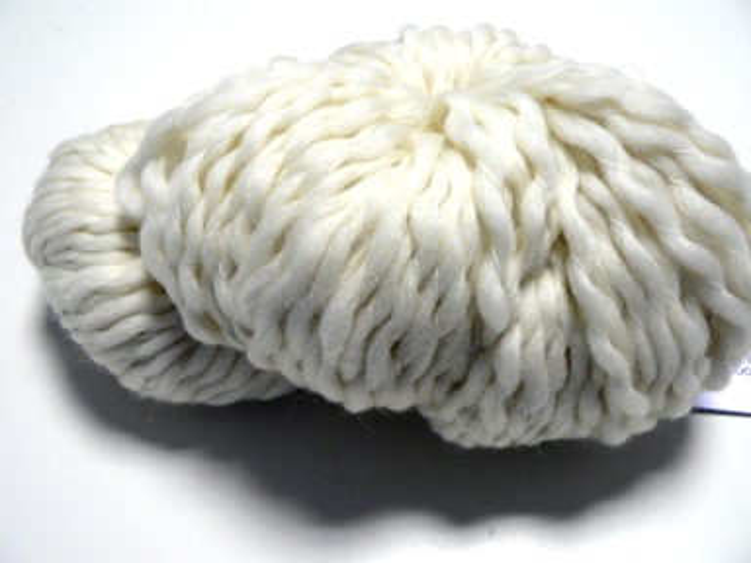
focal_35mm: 36
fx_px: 781
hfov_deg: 51.4
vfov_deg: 39.7
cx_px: 376
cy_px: 282
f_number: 2.8
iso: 200
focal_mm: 6
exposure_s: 1/30
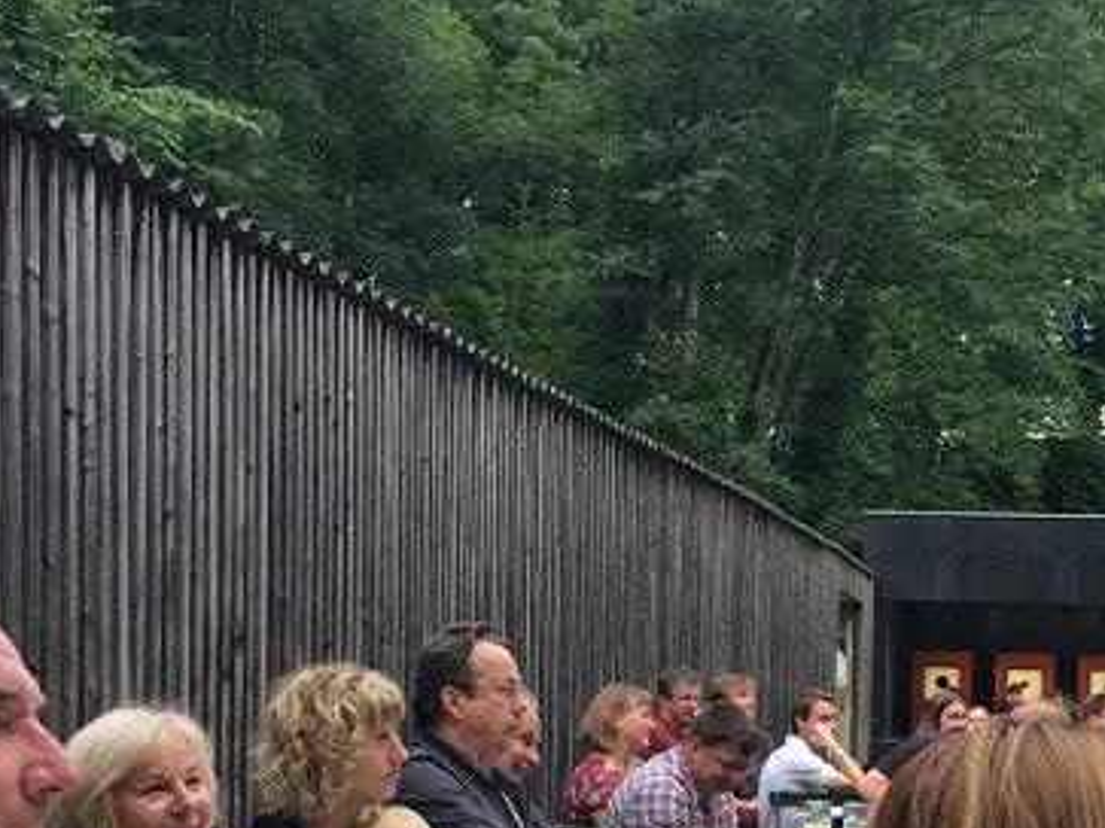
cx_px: 843
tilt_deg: -5.3
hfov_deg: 29.7
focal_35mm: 64
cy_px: 755
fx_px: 2042
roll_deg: -1.4
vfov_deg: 22.3
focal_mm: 4.15
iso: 32
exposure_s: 1/142
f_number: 2.2
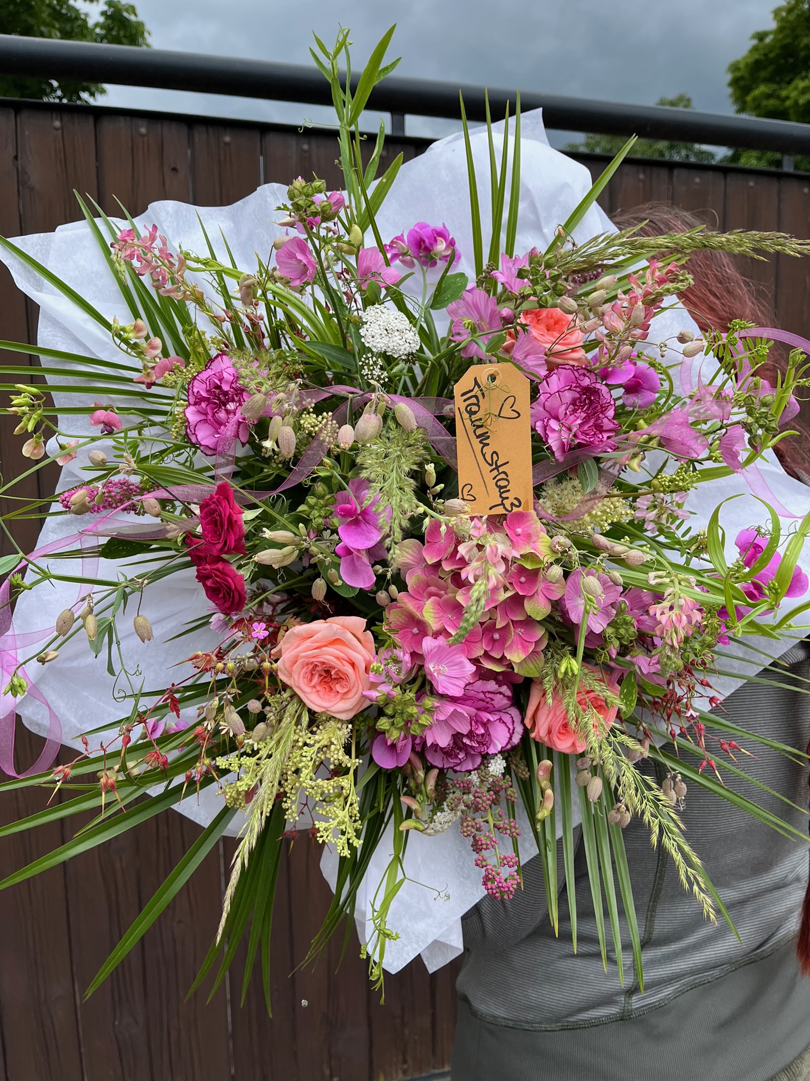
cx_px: 405
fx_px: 811
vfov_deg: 67.3
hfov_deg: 53.1
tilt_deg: -6.3
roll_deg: +0.6
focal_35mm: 26
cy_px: 540
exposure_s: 1/1372
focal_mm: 5.1
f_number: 1.6
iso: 50
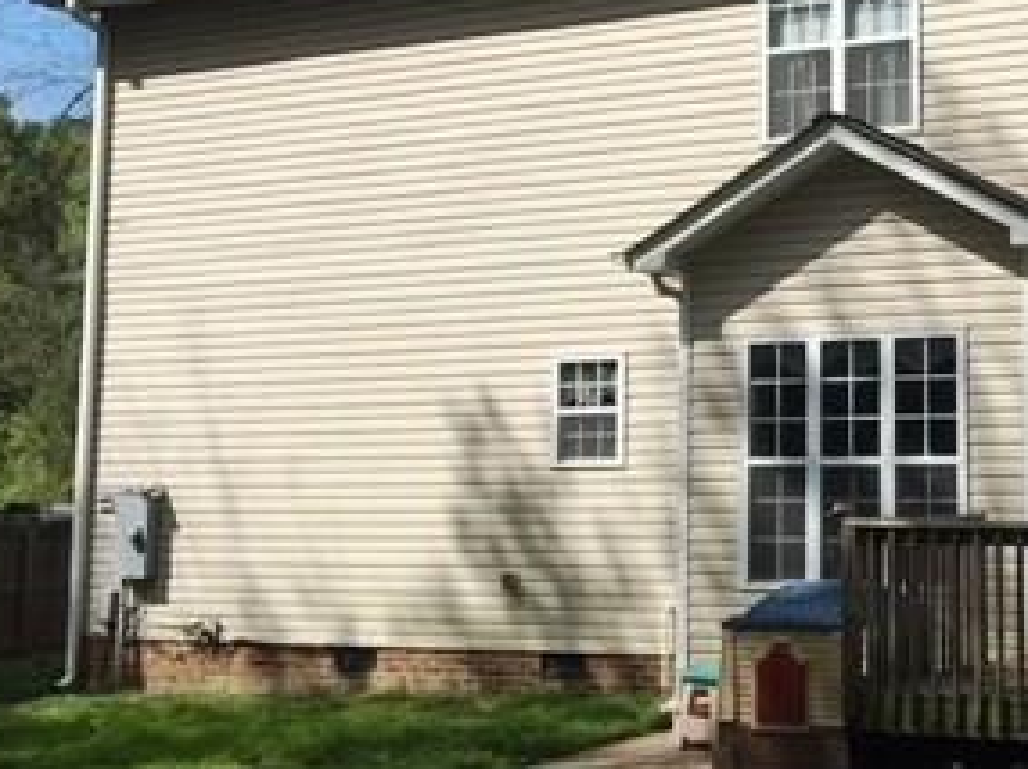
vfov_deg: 22.4
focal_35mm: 65
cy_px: 234
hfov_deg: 28.7
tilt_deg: +7.2
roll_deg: +0.4
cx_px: 924
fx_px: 1929
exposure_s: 1/2564
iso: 25
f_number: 2.2
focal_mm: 4.15
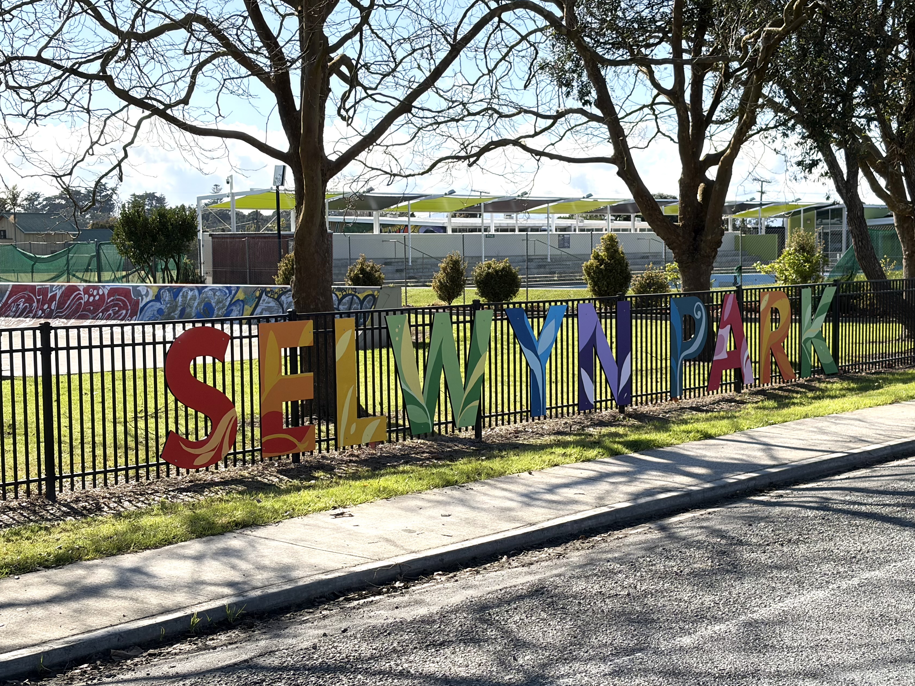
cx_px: 482
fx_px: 1639
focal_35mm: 62
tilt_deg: -4.4
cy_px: 393
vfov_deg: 23.6
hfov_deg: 31.2
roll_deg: +0.4
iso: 50
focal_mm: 5.96
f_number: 1.6
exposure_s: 1/3125
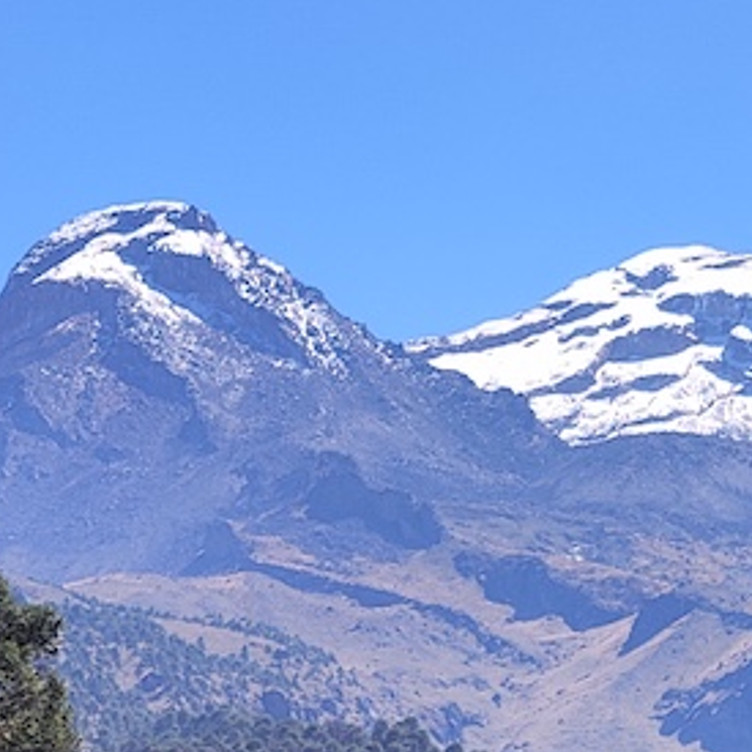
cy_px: 651
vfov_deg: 9.2
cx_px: 500
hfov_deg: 9.2
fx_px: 4645
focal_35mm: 189
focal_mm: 7.1
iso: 50
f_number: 1.9
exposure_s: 1/442
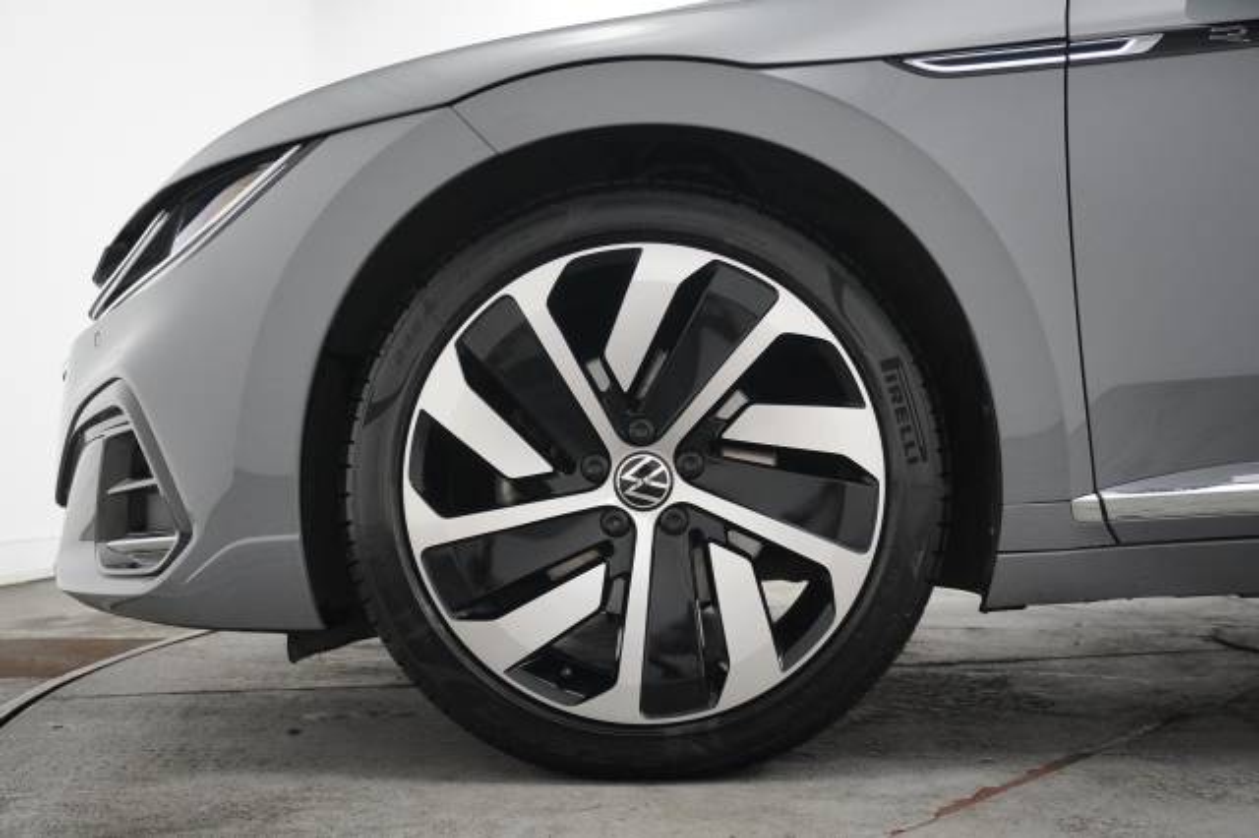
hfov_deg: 53.2
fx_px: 1258
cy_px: 419
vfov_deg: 36.8
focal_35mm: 36
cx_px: 630
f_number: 4
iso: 3200
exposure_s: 1/200
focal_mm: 24
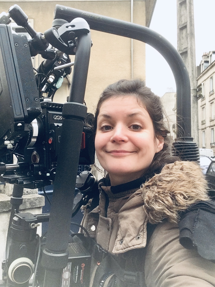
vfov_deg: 58.4
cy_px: 144
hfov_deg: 45.4
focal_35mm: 31
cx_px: 108
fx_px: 257
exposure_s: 1/100
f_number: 2.4
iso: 64
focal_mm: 2.15
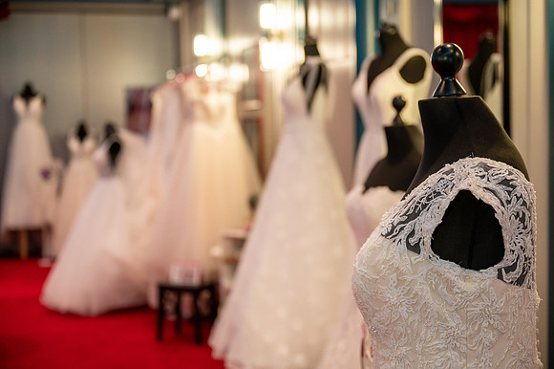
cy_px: 184
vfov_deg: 24.6
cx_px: 277
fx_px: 846
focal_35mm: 55
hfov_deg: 36.3
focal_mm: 55
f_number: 2.8
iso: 2000
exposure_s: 1/200
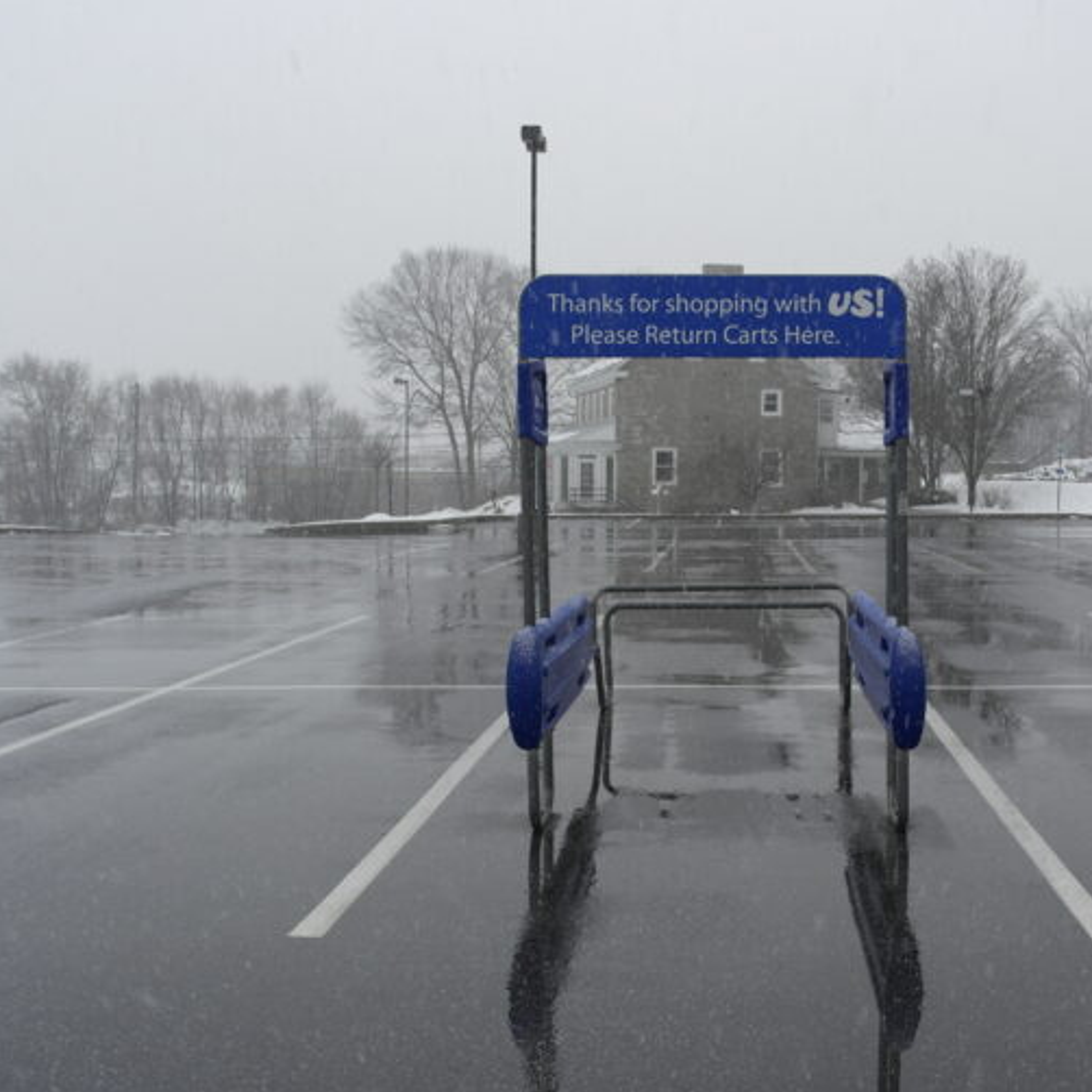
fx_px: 1392
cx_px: 709
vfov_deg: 42.8
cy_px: 537
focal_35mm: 39
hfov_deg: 42.4
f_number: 5
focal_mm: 20
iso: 100
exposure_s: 1/160
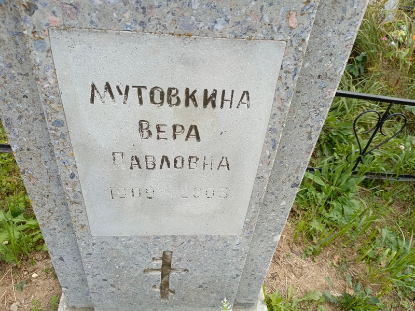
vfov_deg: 54.9
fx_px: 300
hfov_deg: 69.4
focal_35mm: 25
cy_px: 156
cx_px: 208
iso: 110
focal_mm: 4.76
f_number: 1.69
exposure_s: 1/233
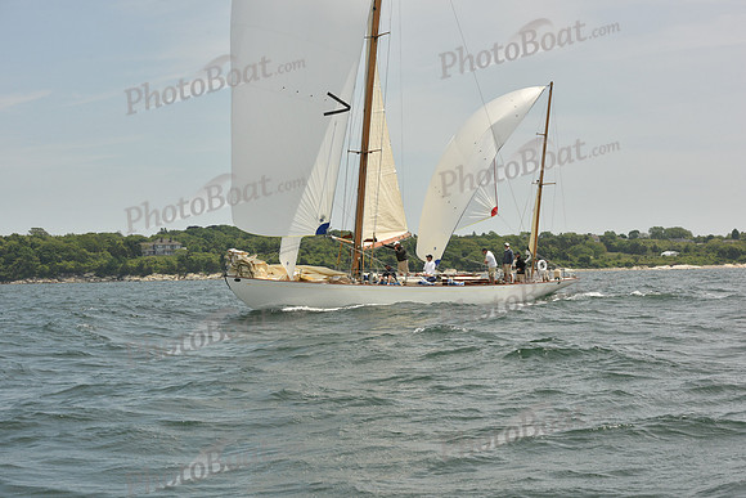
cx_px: 373
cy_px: 249
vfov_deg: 19.5
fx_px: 1451
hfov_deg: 28.8
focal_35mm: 70
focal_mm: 70
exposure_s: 1/1250
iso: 400
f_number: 11
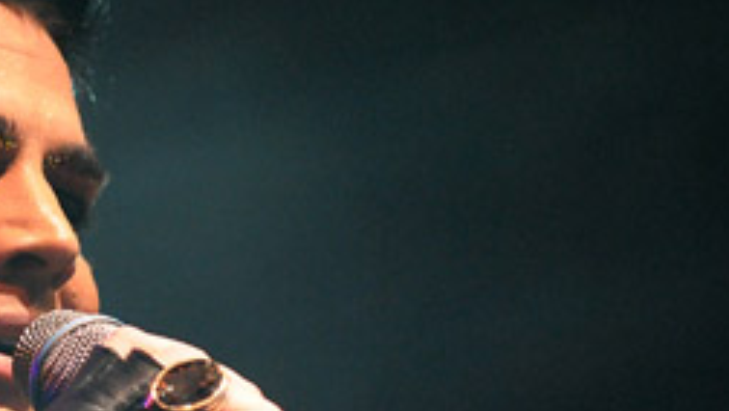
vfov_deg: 2.5
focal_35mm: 486
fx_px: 9398
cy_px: 320
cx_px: -98
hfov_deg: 4.4
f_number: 2.8
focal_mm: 130
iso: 1600
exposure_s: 1/250
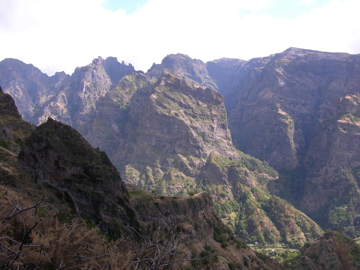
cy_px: 135
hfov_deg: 52.6
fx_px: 364
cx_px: 180
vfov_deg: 40.7
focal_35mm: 35
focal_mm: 8.9
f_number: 5
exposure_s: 1/111
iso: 50
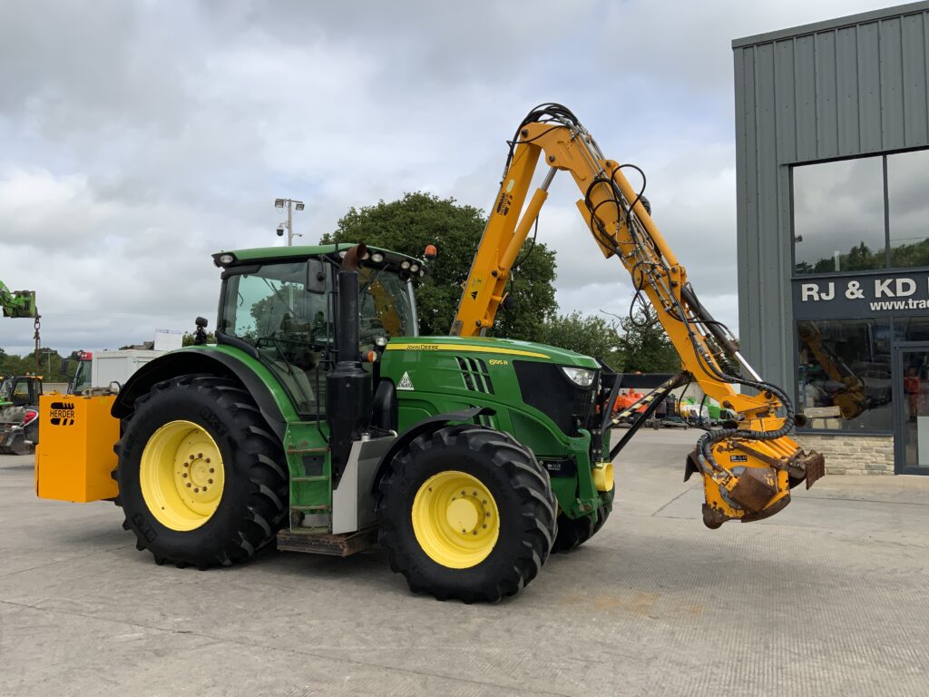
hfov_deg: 61.7
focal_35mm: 29
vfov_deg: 48.2
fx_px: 778
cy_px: 348
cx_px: 464
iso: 16
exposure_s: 1/2320
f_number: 1.8
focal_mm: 3
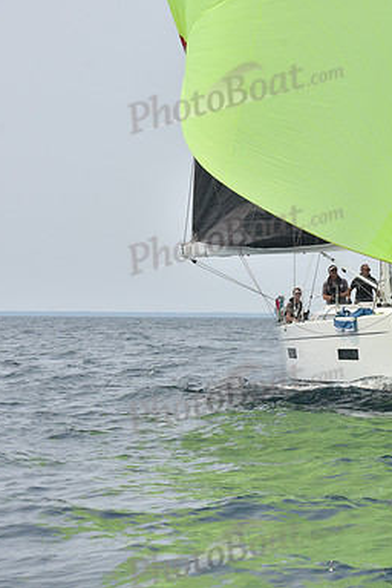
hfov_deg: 9.2
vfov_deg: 13.9
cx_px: 424
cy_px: 293
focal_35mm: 148
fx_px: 2417
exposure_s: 1/1250
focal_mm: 98
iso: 250
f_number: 8
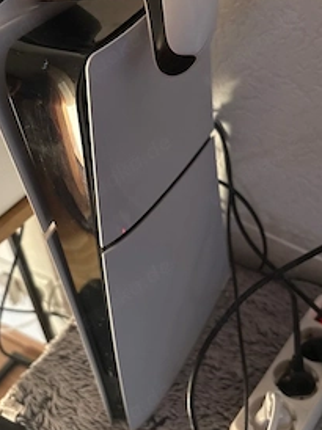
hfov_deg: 37.6
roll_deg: +8.5
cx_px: 145
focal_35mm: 38
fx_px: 472
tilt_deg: -34.8
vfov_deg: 48.9
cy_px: 184
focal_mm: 5.96
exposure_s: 1/30
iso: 640
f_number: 1.6
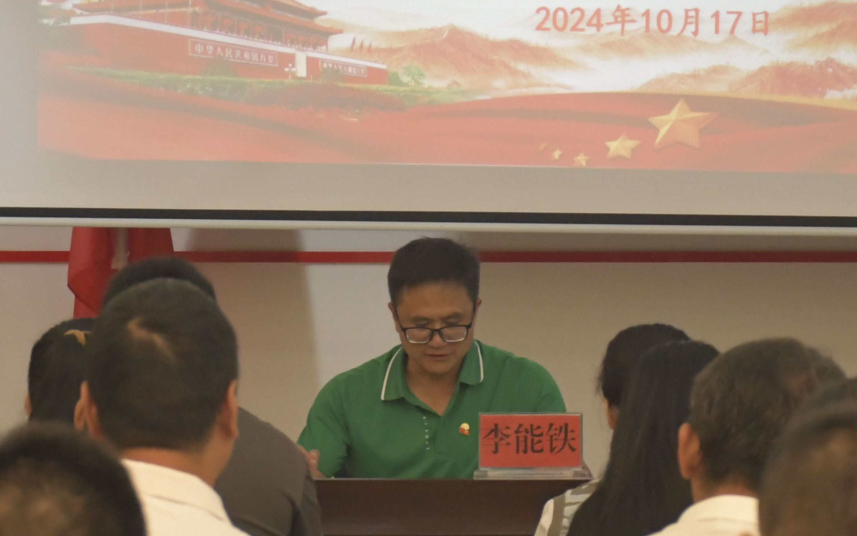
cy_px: 190
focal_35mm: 216
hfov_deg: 9.7
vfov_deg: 6.1
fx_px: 5045
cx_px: 470
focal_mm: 60
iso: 4000
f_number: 5
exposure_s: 1/100
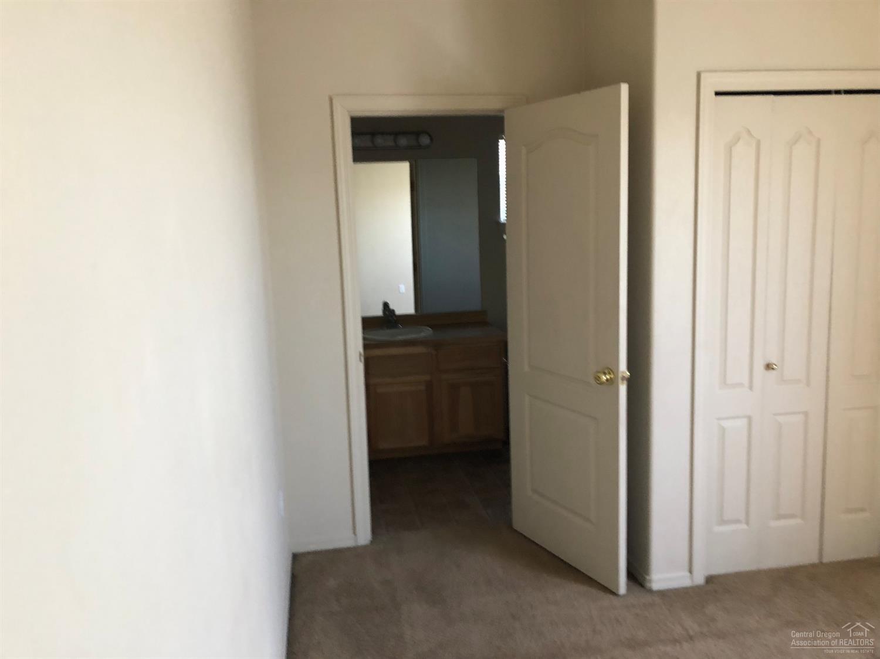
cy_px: 330
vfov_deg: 49.7
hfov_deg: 63.5
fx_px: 712
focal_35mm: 28
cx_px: 440
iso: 64
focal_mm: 3.99
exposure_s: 1/15
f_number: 1.8
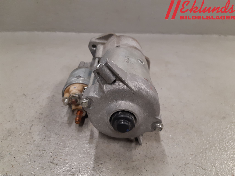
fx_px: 177
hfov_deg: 67.3
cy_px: 88
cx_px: 118
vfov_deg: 53.1
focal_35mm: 26
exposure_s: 1/50
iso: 125
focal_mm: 3.93
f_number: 1.7
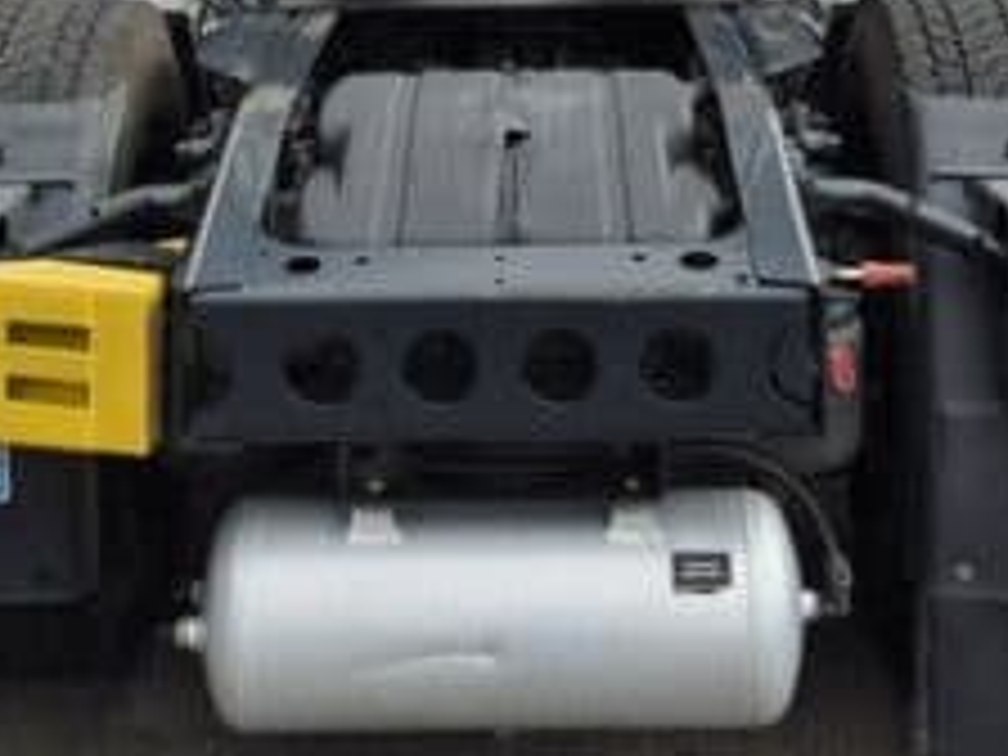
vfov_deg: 17.7
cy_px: -176
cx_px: 531
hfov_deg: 24.7
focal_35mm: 79
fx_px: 2300
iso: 25
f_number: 1.8
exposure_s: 1/1984
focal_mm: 5.4
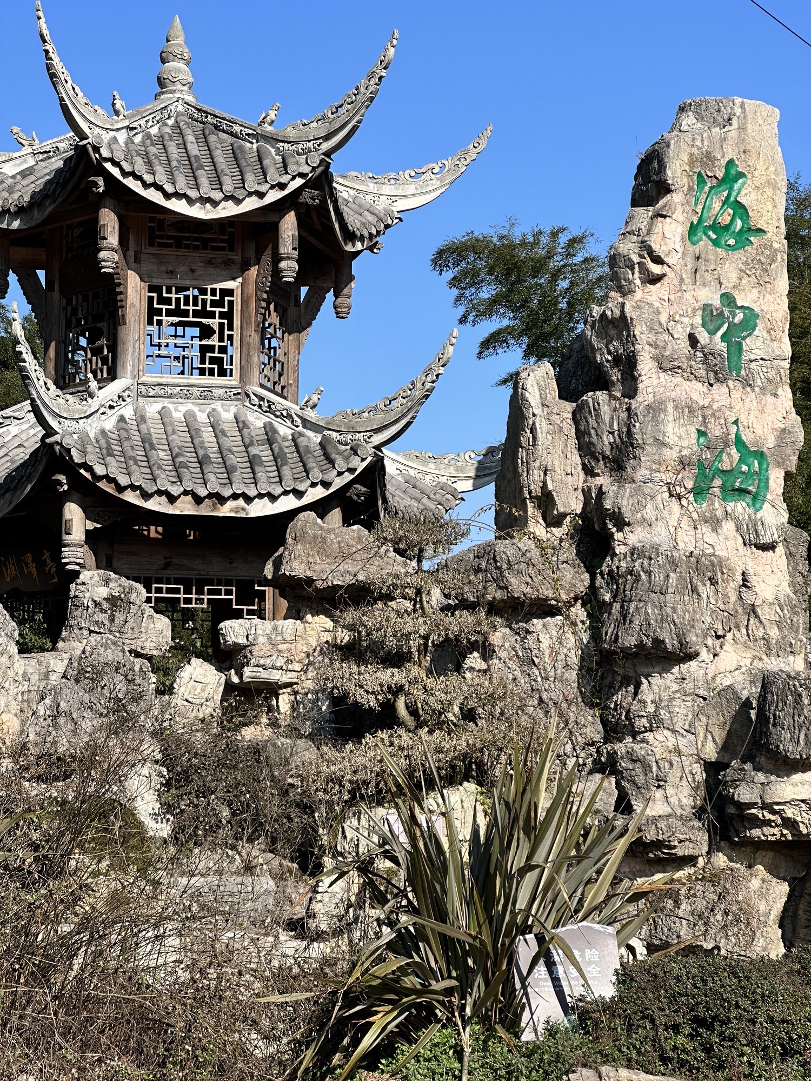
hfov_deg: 19.1
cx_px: 406
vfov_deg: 25.3
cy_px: 540
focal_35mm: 77
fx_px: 2405
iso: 32
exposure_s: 1/564
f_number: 2.8
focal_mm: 9
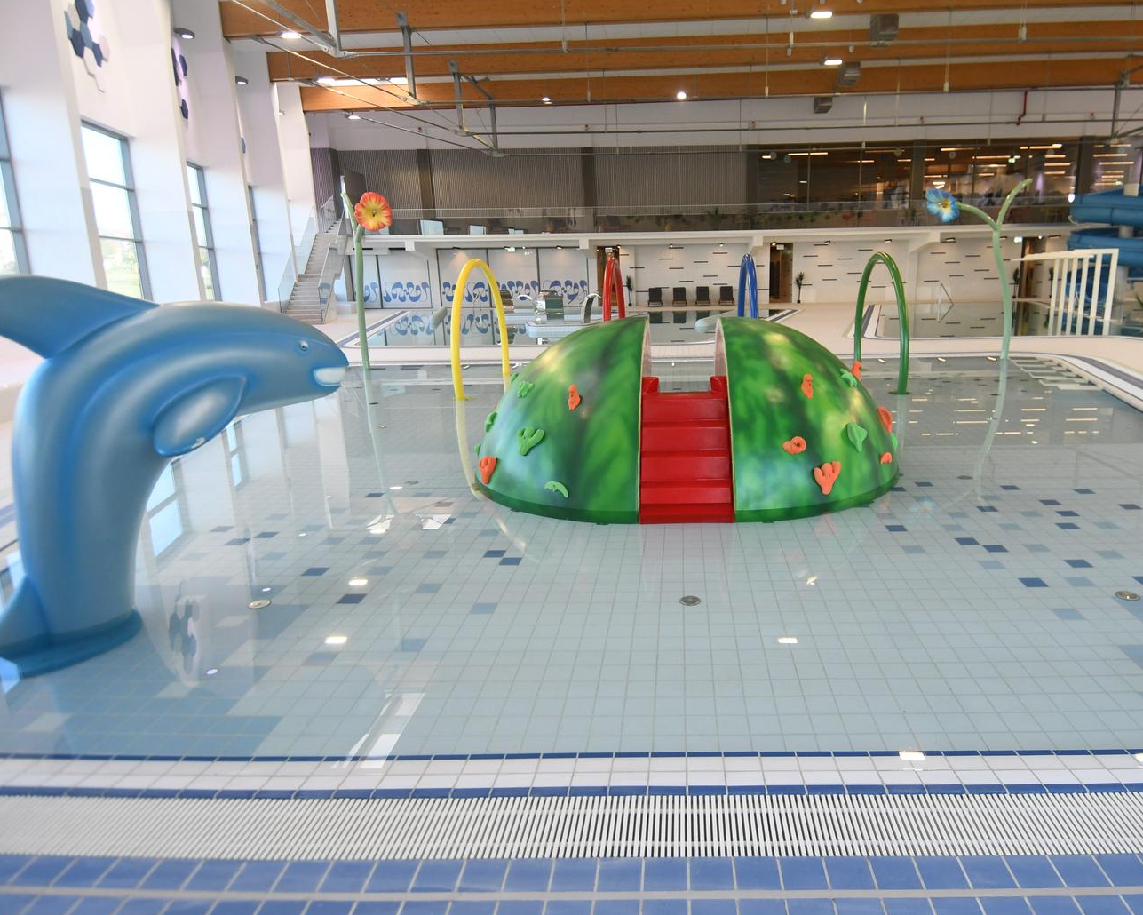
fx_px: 711
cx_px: 629
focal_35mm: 21
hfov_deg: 77.4
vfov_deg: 65.5
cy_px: 463
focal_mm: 12
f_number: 4
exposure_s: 1/500
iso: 1250
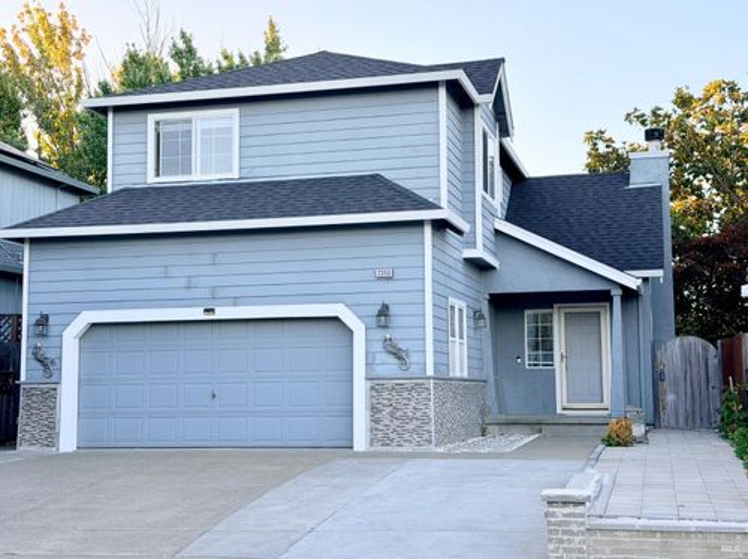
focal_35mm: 48
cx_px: 374
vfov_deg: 30.2
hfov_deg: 39.7
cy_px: 280
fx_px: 1036
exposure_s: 1/478
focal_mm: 6.76
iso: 80
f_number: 1.78
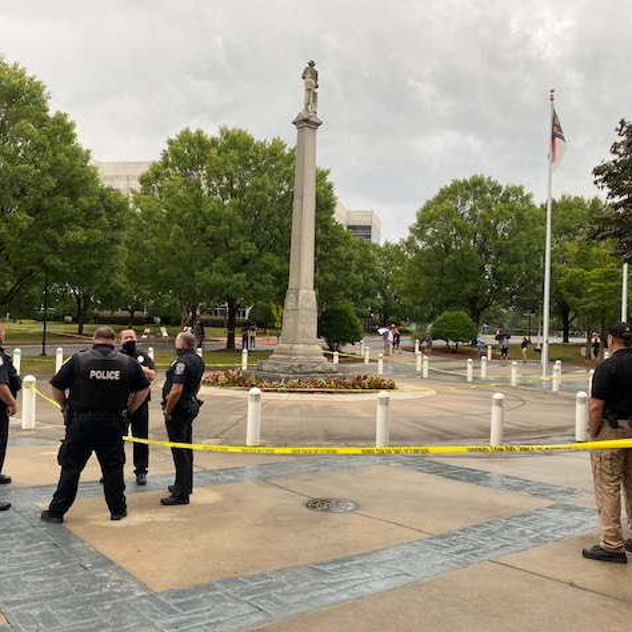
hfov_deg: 52.5
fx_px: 640
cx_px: 329
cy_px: 315
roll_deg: -1.9
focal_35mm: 31
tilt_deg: +0.6
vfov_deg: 52.5
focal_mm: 4.25
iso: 32
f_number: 1.8
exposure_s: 1/122
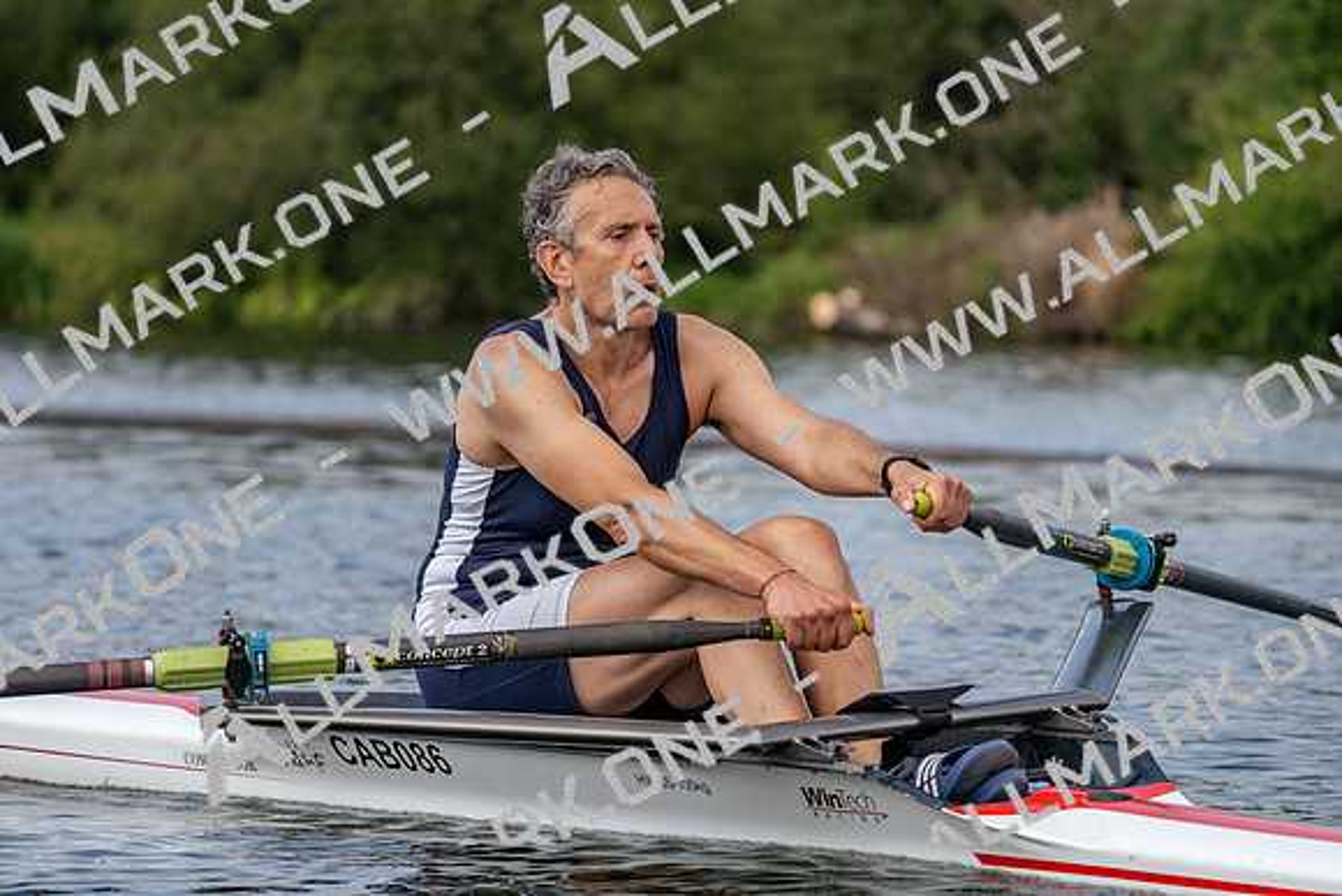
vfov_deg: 6.9
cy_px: 448
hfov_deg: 10.3
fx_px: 7457
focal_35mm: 200
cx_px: 671
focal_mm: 200
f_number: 5.6
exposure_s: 1/1600
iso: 400
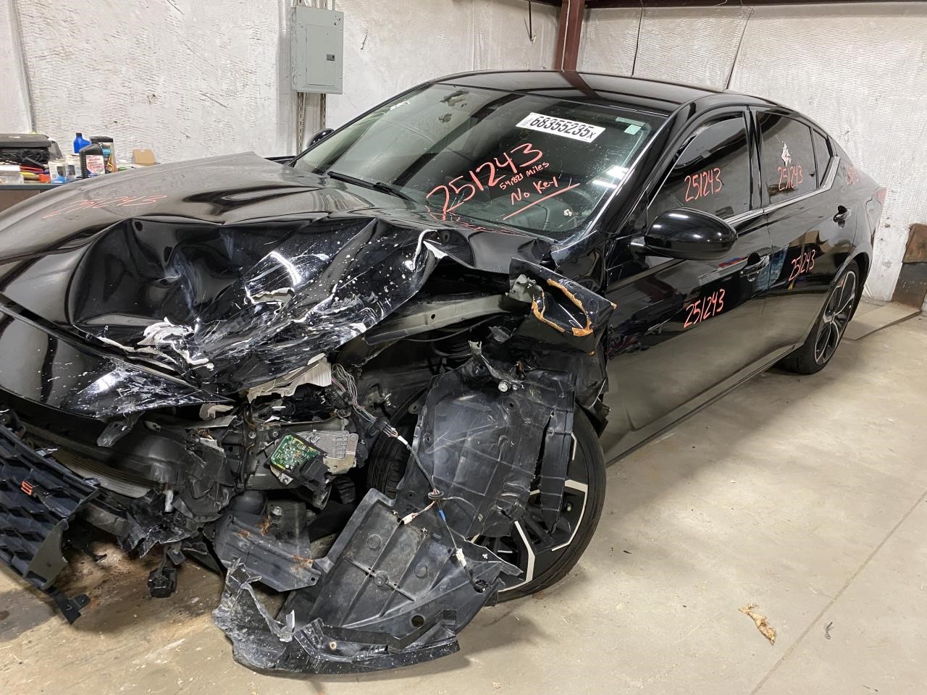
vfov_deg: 53.1
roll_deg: -5.9
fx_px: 696
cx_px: 464
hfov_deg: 67.3
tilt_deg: -19.7
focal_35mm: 26
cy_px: 348
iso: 400
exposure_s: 1/40
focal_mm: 4.25
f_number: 1.8
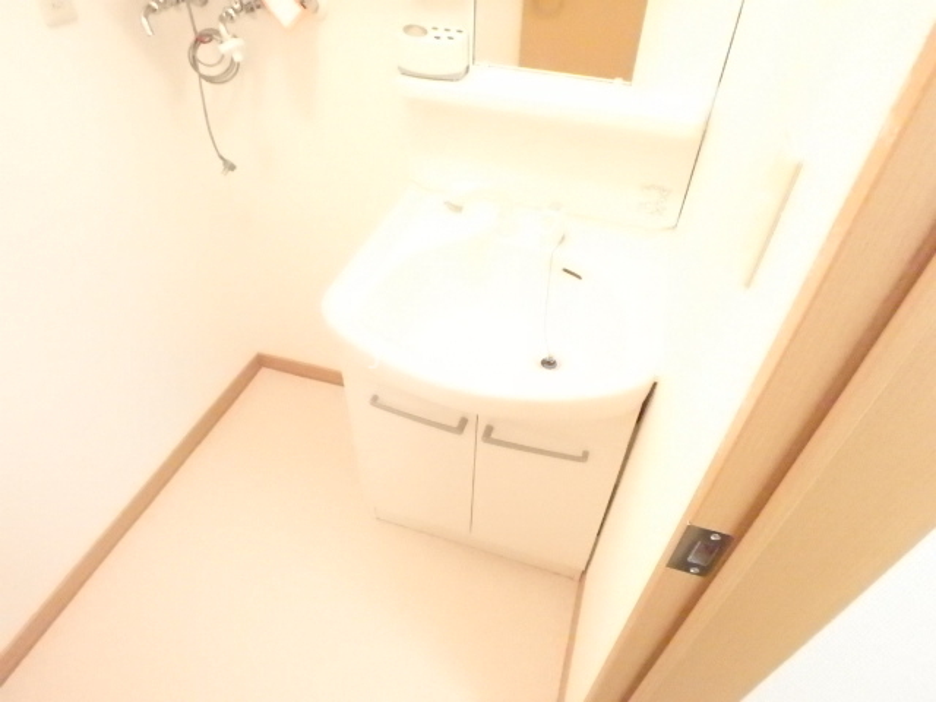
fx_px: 568
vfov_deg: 63.4
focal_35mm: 21
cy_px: 351
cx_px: 468
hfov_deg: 79.0
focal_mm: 3.7
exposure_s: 1/40
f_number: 3.5
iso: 3200
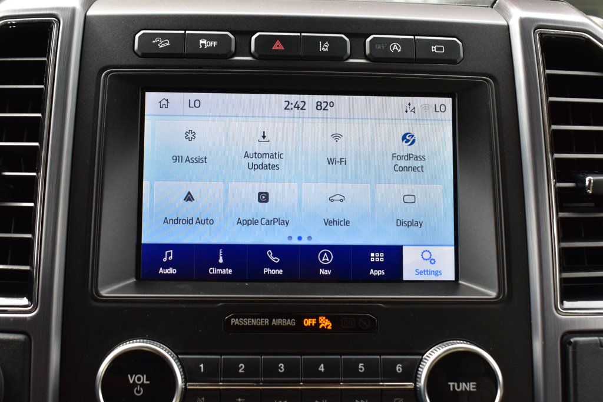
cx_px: 302
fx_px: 804
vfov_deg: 28.1
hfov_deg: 41.1
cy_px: 201
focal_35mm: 48
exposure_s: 1/80
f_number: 8
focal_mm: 32
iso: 400
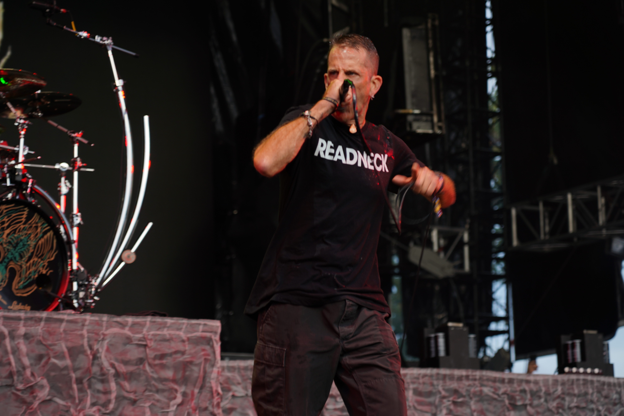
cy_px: 208
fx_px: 1820
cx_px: 312
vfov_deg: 13.0
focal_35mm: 105
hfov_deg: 19.5
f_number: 4
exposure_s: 1/125
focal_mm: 105
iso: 160
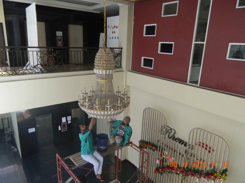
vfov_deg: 54.9
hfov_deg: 69.4
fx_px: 177
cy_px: 92
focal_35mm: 25
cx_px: 122
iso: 125
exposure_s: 1/30
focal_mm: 4.5
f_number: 3.1
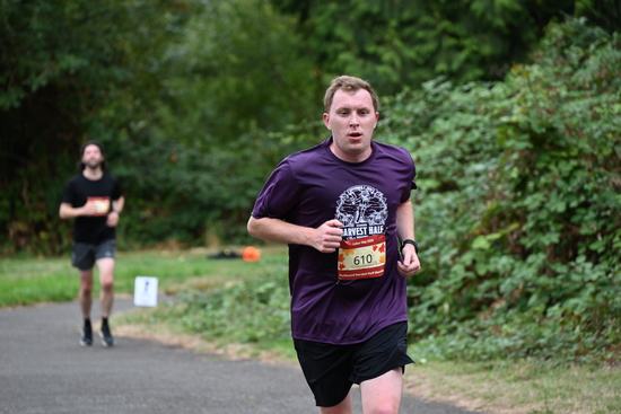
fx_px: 3451
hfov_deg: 10.3
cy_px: 207
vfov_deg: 6.9
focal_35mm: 200
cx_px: 310
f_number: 6.3
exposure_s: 1/250
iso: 560
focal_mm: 200
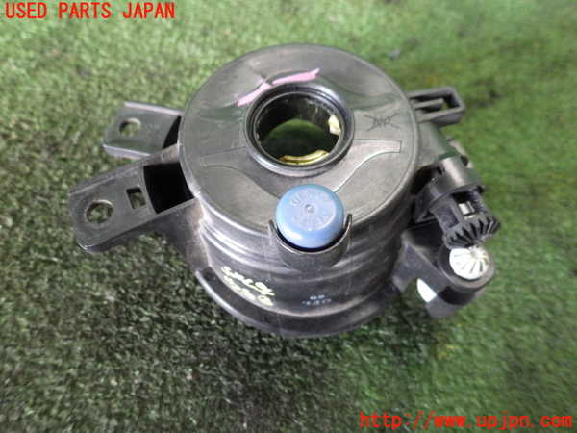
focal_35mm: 25
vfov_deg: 54.9
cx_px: 288
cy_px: 216
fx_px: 417
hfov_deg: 69.4
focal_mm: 4.5
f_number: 2
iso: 800
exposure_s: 1/45
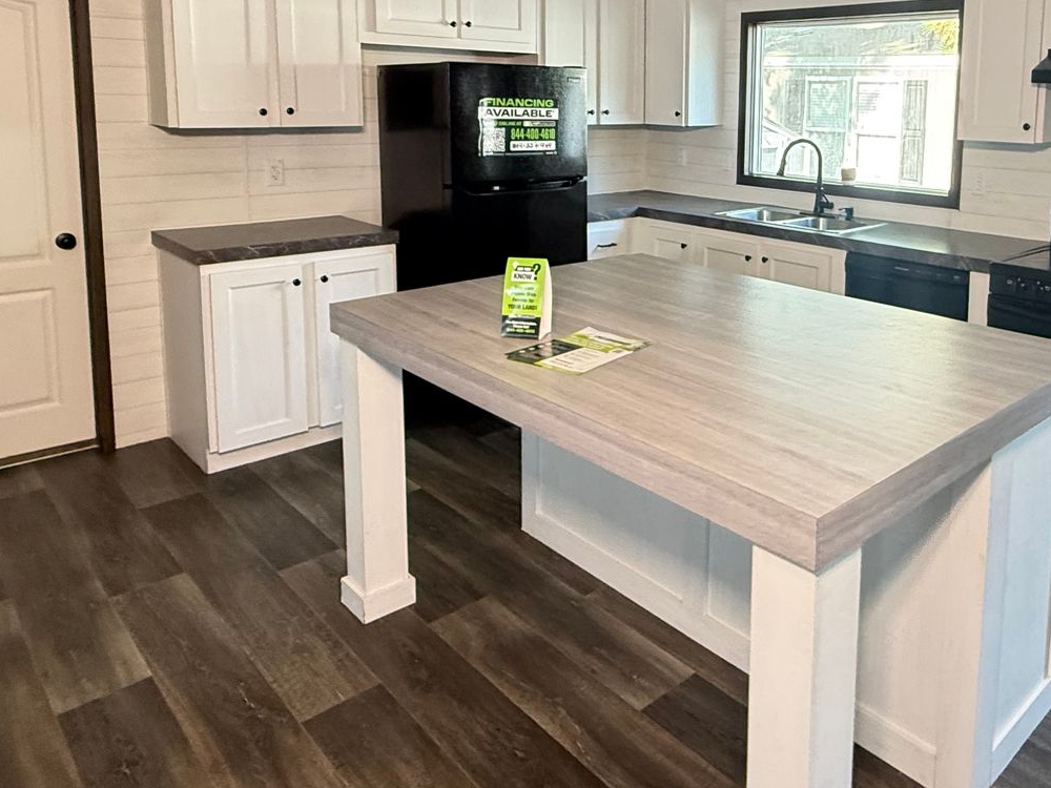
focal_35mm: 28
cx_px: 743
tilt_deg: -3.6
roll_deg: -1.8
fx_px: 850
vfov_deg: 47.9
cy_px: 199
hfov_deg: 61.1
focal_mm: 2.22
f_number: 2.2
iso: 320
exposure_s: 1/76
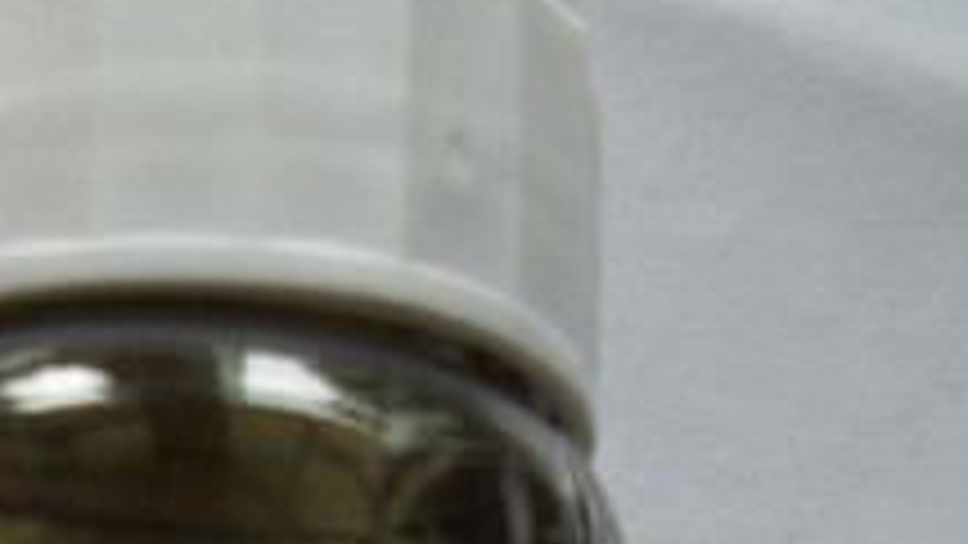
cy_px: 1315
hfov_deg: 13.9
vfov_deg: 7.9
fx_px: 3645
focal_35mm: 142
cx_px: -617
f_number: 3.2
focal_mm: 6.3
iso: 100
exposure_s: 1/60
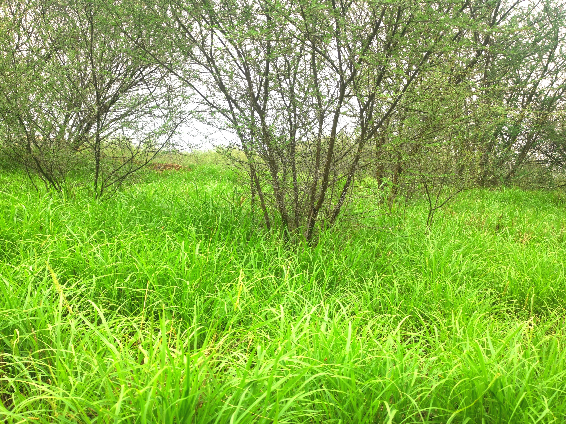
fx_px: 654
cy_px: 212
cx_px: 283
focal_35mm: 40
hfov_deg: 46.8
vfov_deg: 36.0
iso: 50
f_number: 1.8
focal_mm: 5.58
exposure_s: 1/170
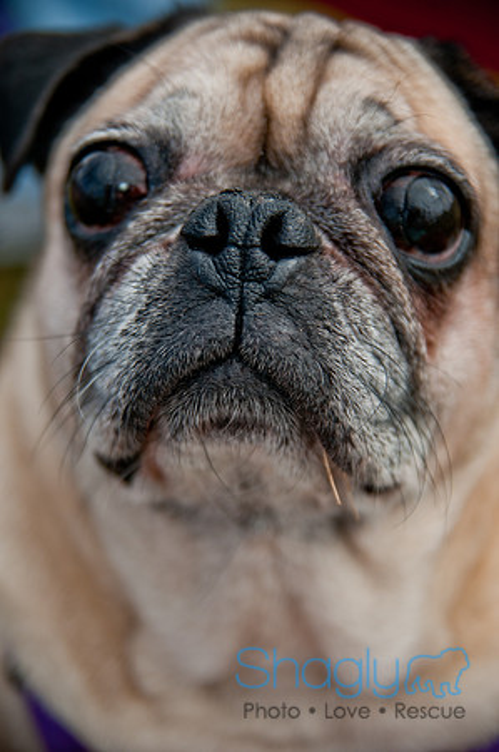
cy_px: 376
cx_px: 250
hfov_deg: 18.1
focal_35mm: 75
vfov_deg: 27.0
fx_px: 1563
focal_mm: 50
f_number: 2.8
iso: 200
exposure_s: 1/1600
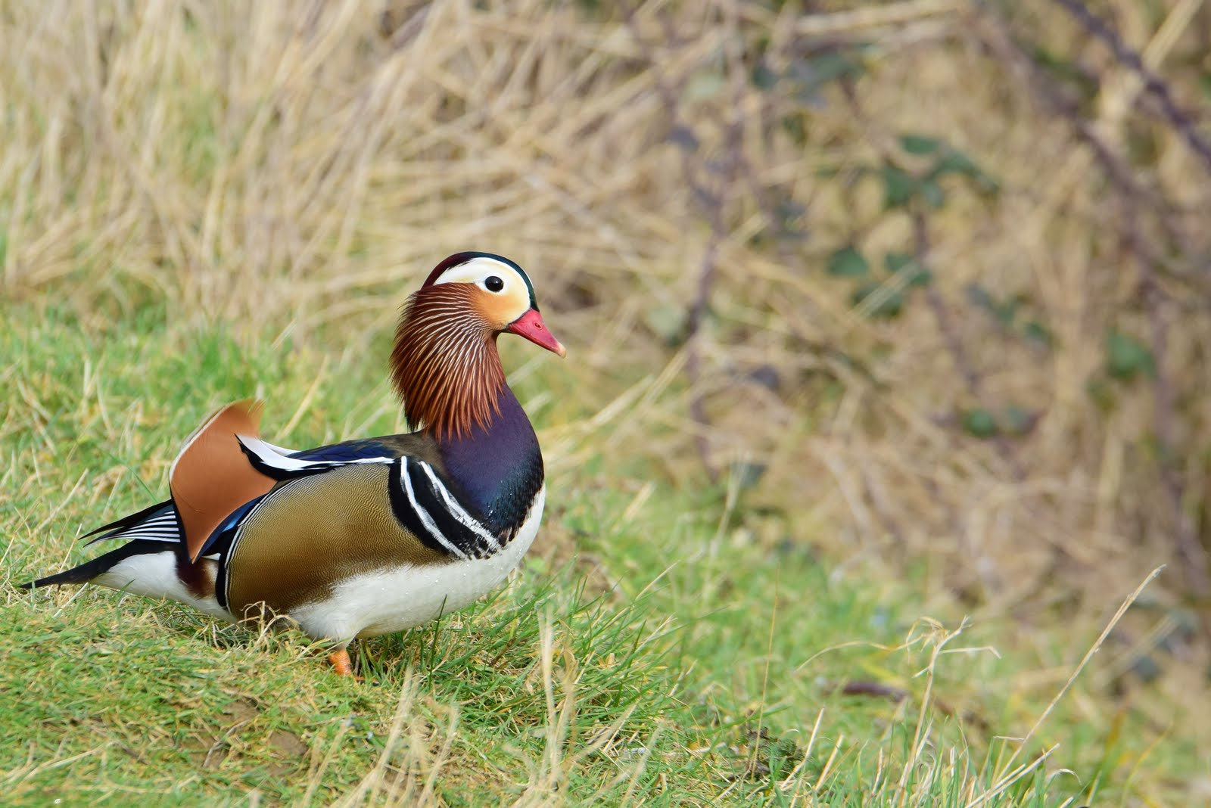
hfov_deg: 6.9
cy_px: 404
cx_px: 606
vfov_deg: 4.6
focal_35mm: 300
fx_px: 10095
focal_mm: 200
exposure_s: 1/640
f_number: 5.6
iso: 200
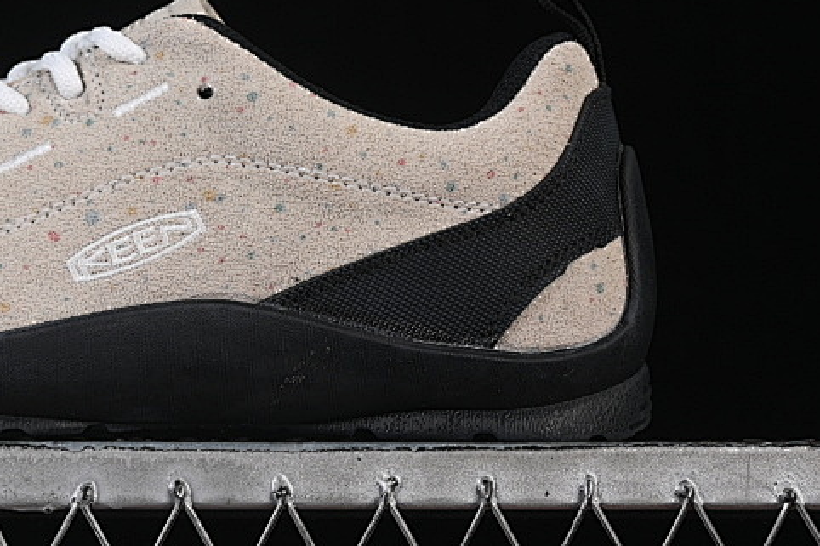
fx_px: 3825
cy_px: 56
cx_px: 102
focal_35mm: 168
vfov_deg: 8.1
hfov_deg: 12.2
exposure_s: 1/80
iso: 160
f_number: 8
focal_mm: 50
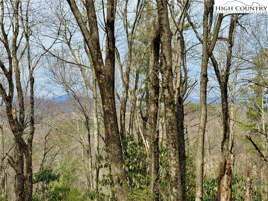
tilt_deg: +0.1
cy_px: 100
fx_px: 372
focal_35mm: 48
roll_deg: +2.1
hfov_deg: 39.7
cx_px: 134
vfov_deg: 30.3
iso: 64
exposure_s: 1/3378
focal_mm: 6.76
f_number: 1.78
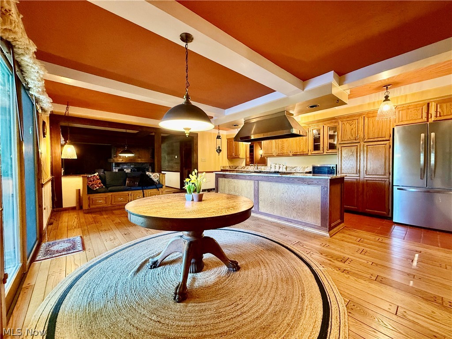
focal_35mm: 14
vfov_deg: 85.7
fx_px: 183
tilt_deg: -1.0
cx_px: 226
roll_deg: +0.2
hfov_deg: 102.1
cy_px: 170
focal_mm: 2.22
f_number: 2.2
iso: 400
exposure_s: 1/60
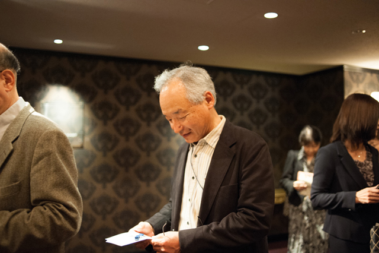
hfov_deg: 54.5
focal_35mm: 35
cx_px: 190
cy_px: 126
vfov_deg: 37.8
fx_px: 368
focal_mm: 35
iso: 3600
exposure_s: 1/100
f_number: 2.8
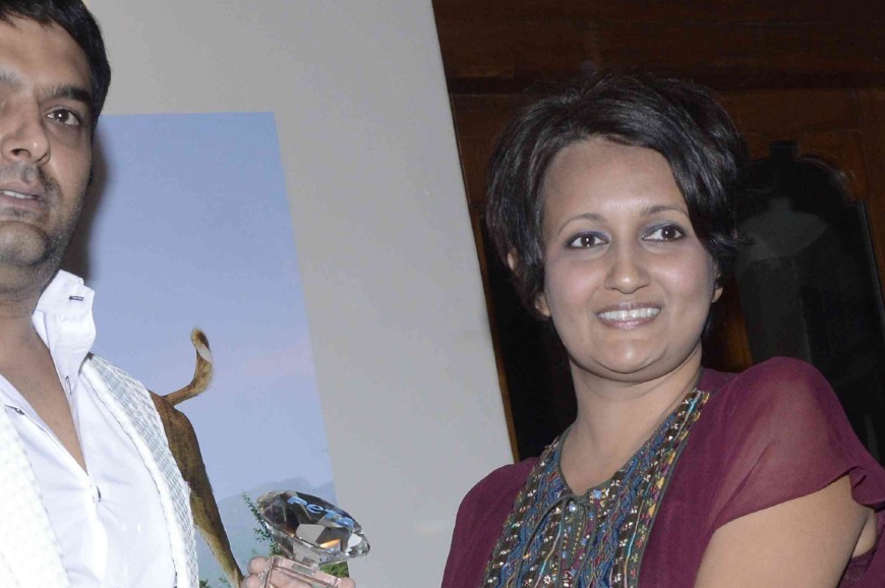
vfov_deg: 13.8
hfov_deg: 20.9
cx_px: 264
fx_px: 2389
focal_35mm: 97
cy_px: 633
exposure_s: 1/160
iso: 800
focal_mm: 25
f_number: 9
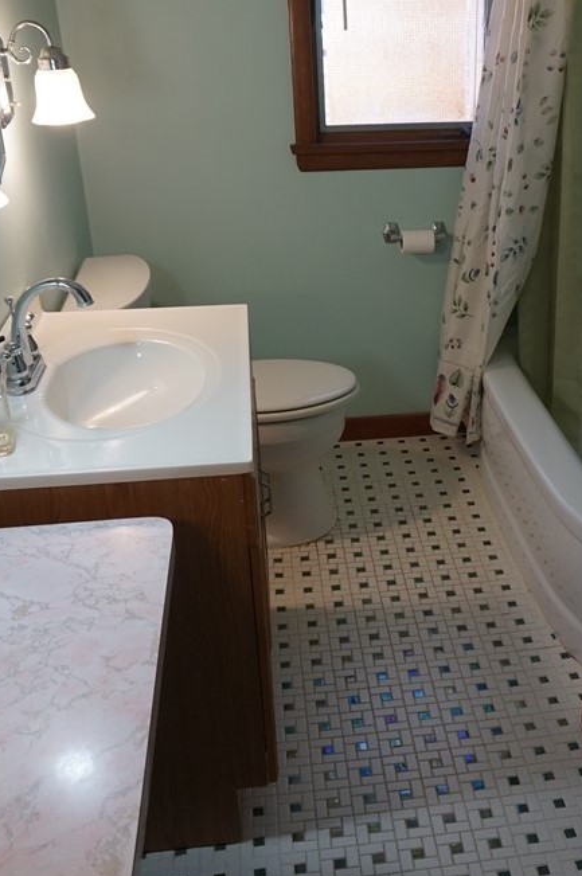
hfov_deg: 32.9
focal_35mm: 40
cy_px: 439
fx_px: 973
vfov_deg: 48.5
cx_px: 406
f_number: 4
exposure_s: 1/160
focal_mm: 16
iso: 400
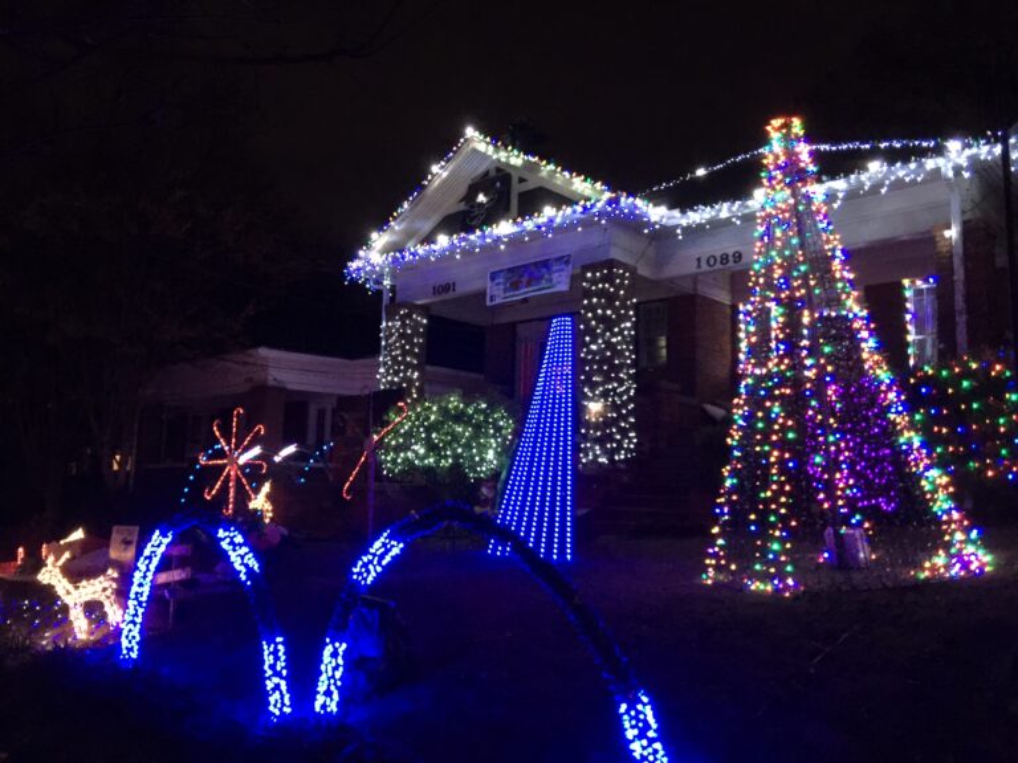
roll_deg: -2.3
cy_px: 382
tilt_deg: +8.9
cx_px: 509
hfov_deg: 61.7
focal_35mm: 29
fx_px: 853
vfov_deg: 48.2
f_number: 2.2
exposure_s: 1/4
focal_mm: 4.15
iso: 200
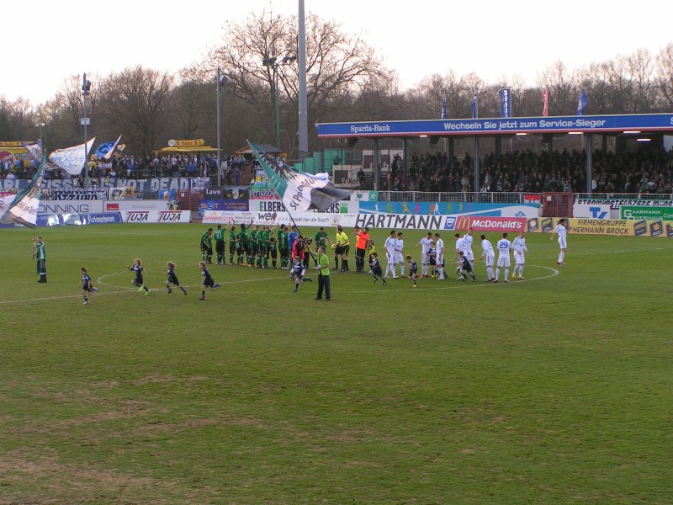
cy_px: 252
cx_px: 336
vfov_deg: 17.2
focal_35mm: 86
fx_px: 1672
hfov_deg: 22.8
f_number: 4
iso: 50
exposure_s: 1/125
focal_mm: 13.2
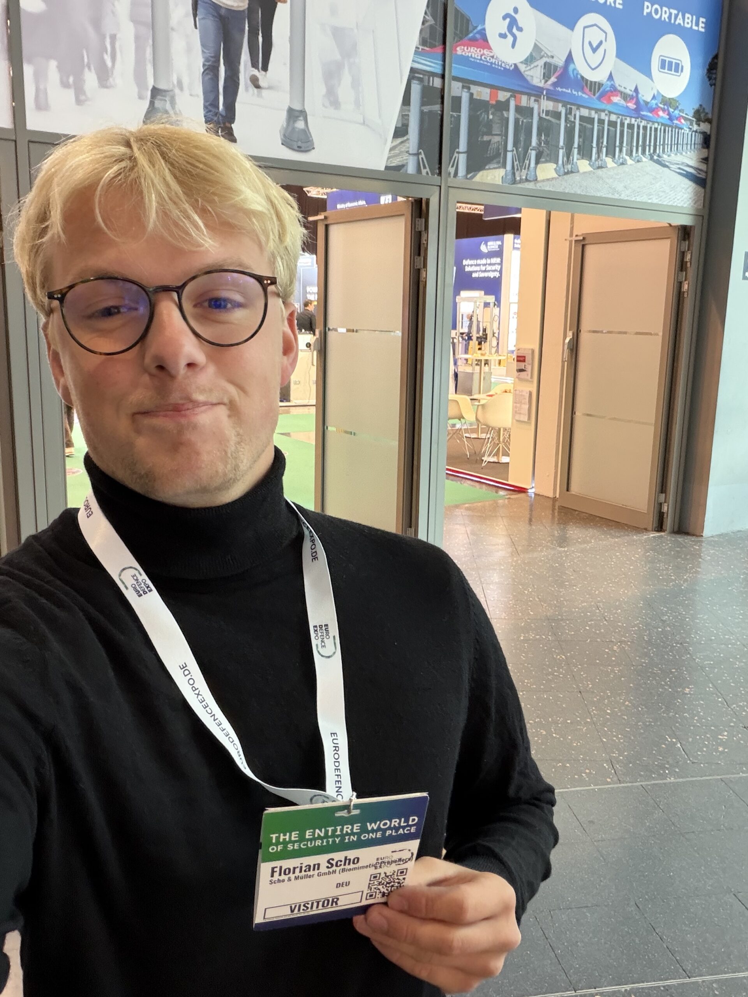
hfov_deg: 46.8
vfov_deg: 60.0
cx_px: 374
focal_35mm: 30
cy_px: 498
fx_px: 864
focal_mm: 2.71
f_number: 1.9
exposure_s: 1/33
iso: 320
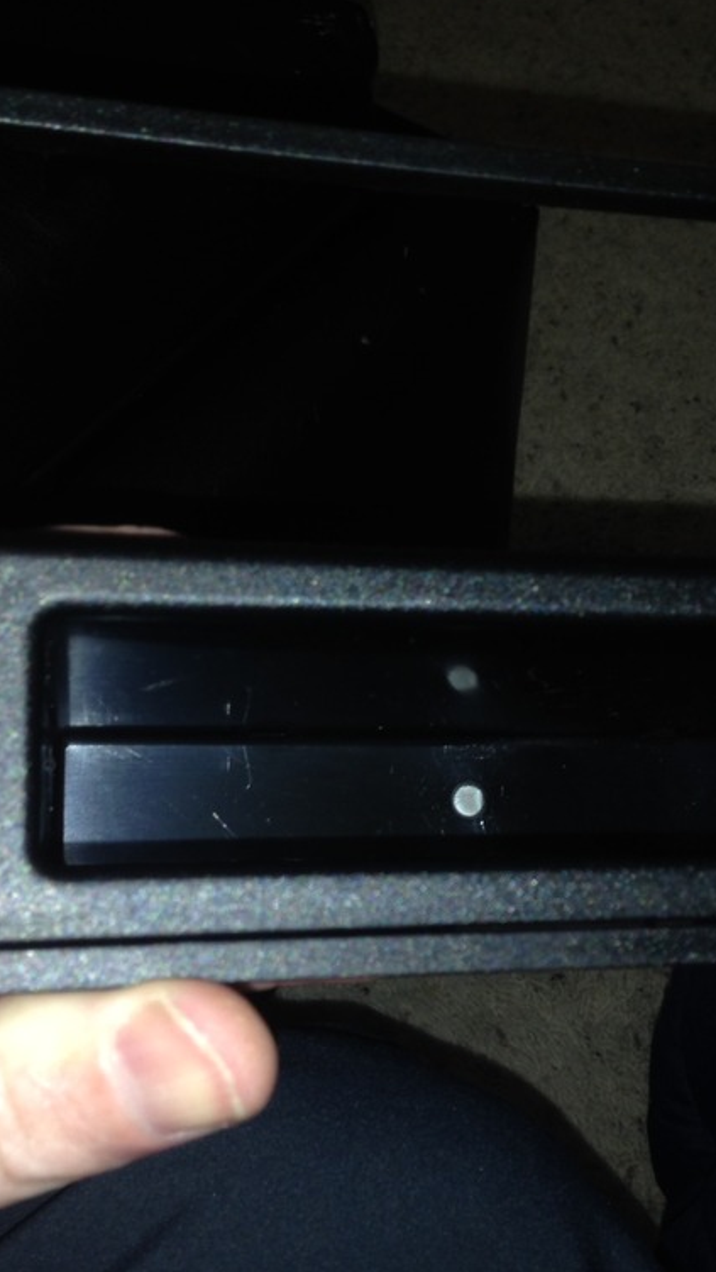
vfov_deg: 42.1
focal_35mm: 49
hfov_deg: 24.4
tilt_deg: -52.9
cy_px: 627
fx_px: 1652
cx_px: 457
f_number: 2.4
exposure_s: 1/24
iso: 50
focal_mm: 4.12
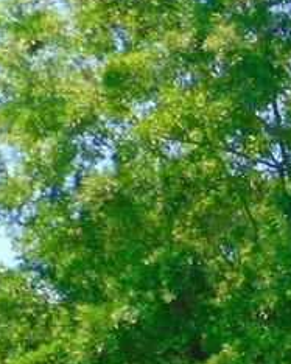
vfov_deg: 10.9
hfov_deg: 8.3
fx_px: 1842
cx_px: 705
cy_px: 551
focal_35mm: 171
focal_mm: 7.1
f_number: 3.6
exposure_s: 1/500
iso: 125
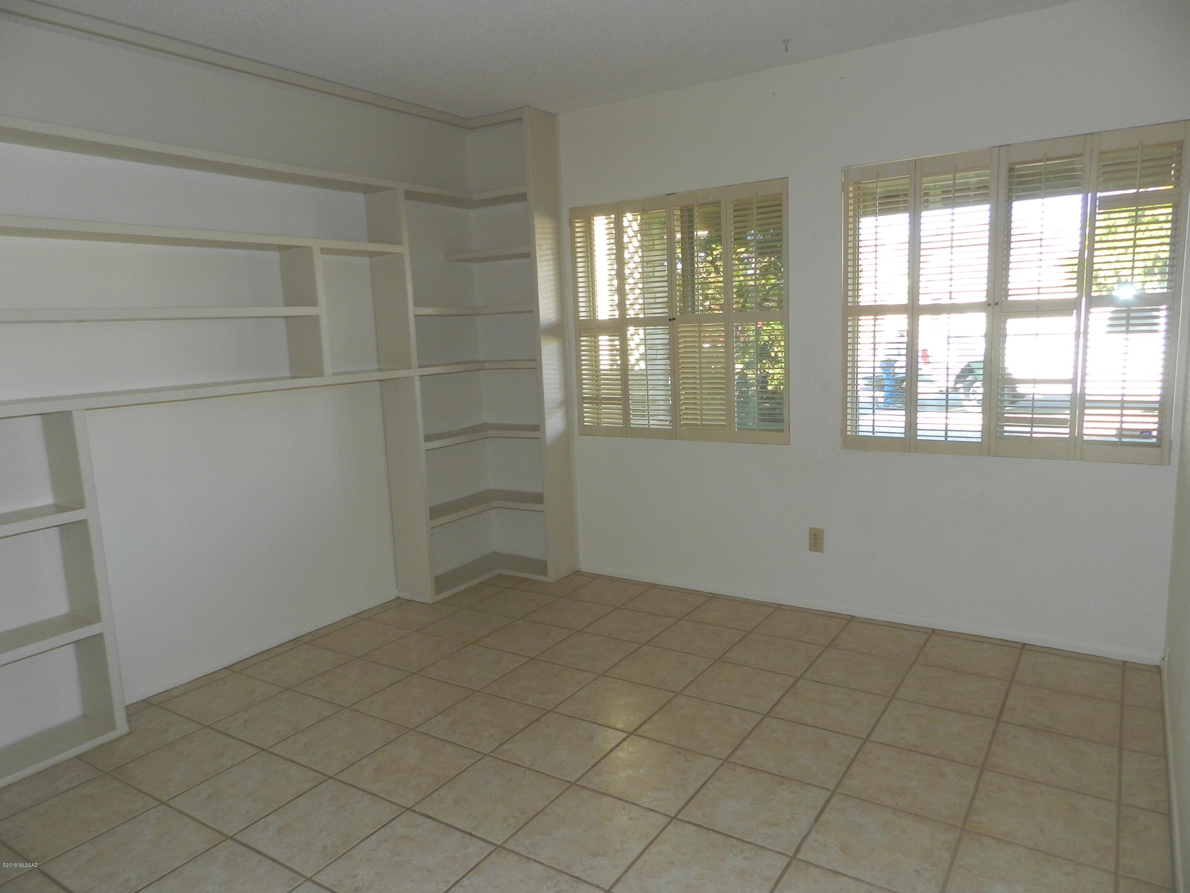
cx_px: 595
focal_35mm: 23
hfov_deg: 73.9
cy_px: 446
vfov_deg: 58.9
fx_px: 791
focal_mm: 4
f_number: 3.4
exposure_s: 1/30
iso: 200
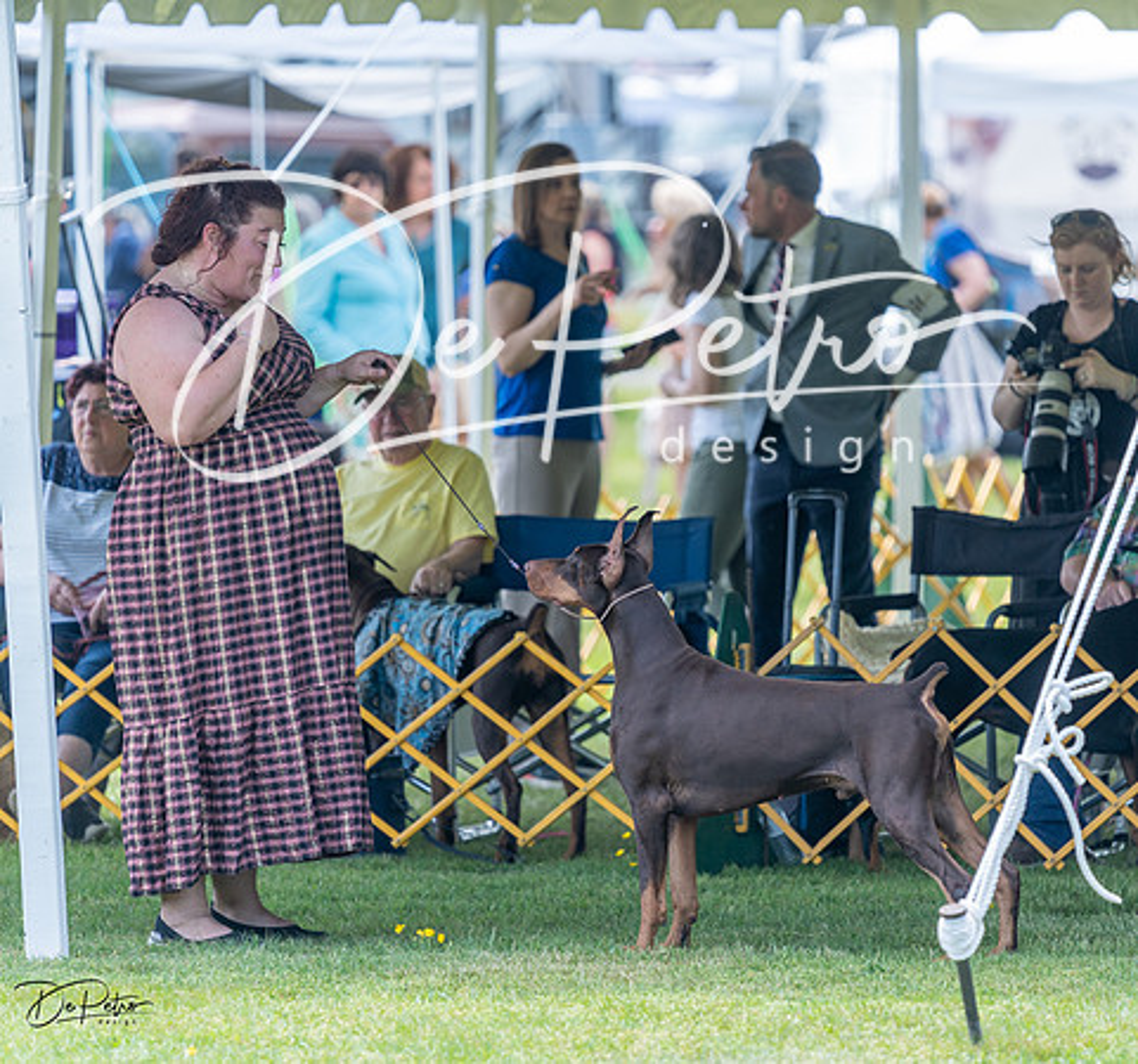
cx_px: 651
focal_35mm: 280
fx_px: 10096
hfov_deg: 6.5
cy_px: 506
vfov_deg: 6.0
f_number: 2.8
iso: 160
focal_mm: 200
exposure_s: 1/800
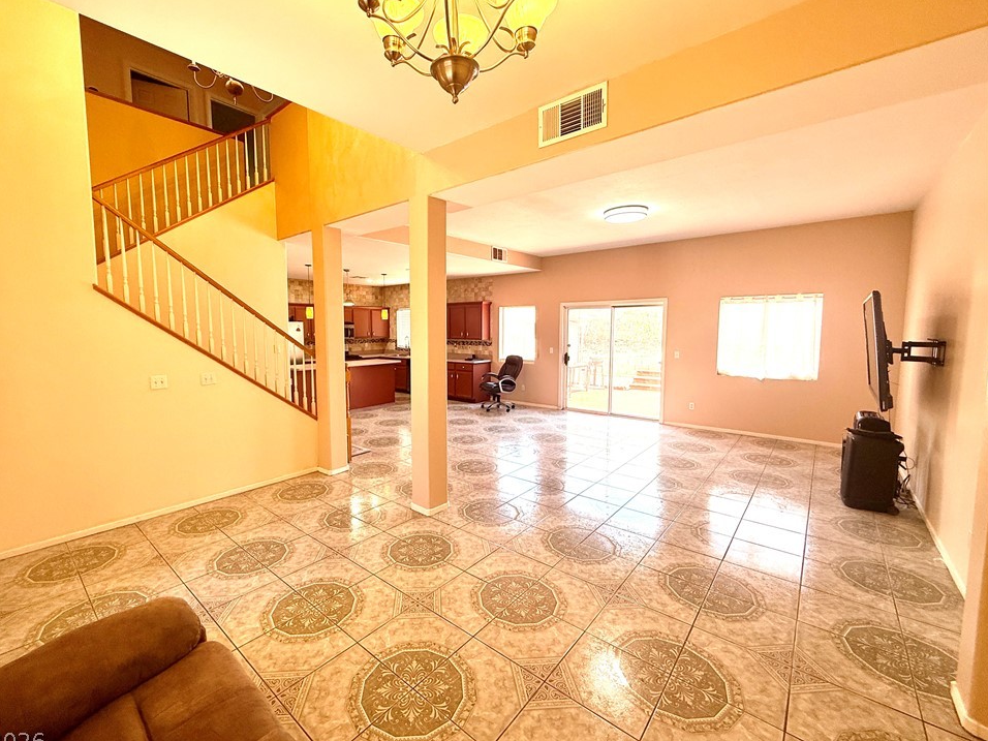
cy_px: 362
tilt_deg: -4.4
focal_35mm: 15
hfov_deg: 98.0
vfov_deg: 81.7
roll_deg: +0.3
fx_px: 428
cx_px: 462
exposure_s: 1/120
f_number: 2.2
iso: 100
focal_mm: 2.22
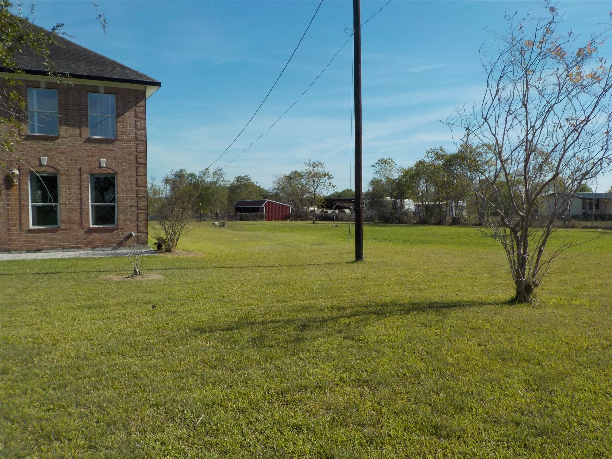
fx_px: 530
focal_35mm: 30
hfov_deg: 60.0
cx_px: 306
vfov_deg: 46.8
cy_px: 230
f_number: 3.3
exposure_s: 1/2000
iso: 125
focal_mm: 4.1
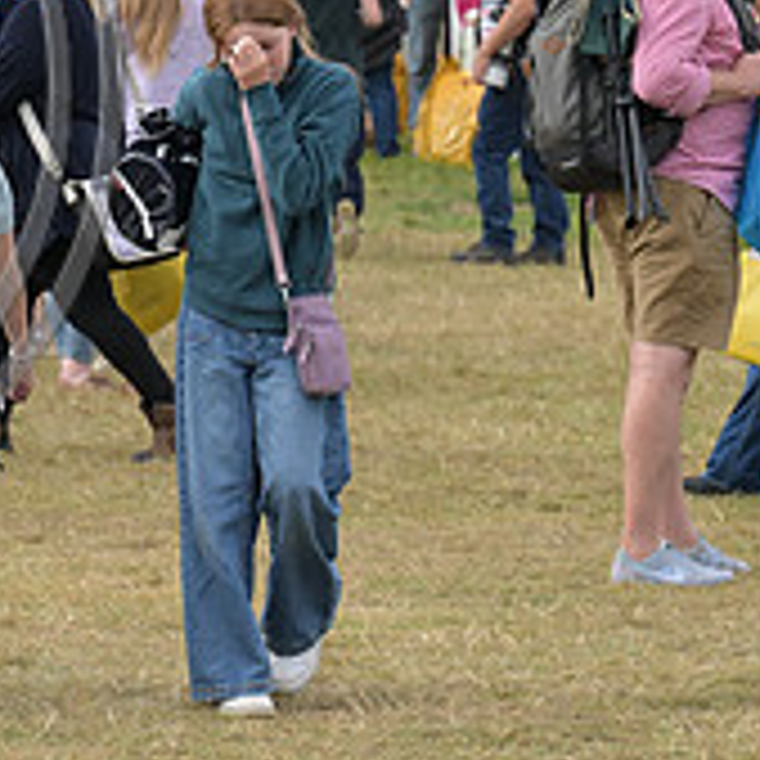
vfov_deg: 5.0
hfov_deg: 5.0
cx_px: -391
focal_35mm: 351
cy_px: 25
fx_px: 8719
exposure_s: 1/1250
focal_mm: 120
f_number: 6.3
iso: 1250
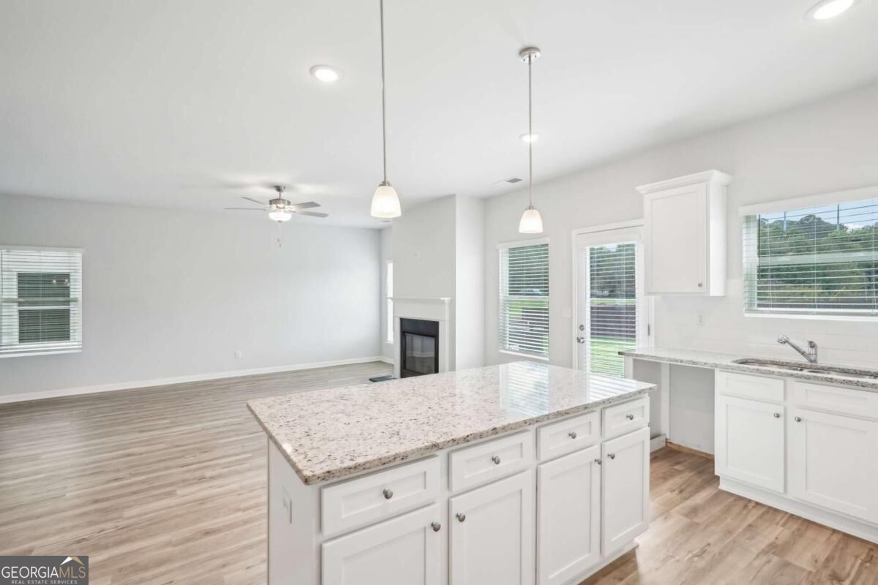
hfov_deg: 96.7
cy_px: 292
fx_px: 390
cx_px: 439
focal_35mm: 16
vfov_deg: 73.7
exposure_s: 1/25
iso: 400
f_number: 8
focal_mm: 16
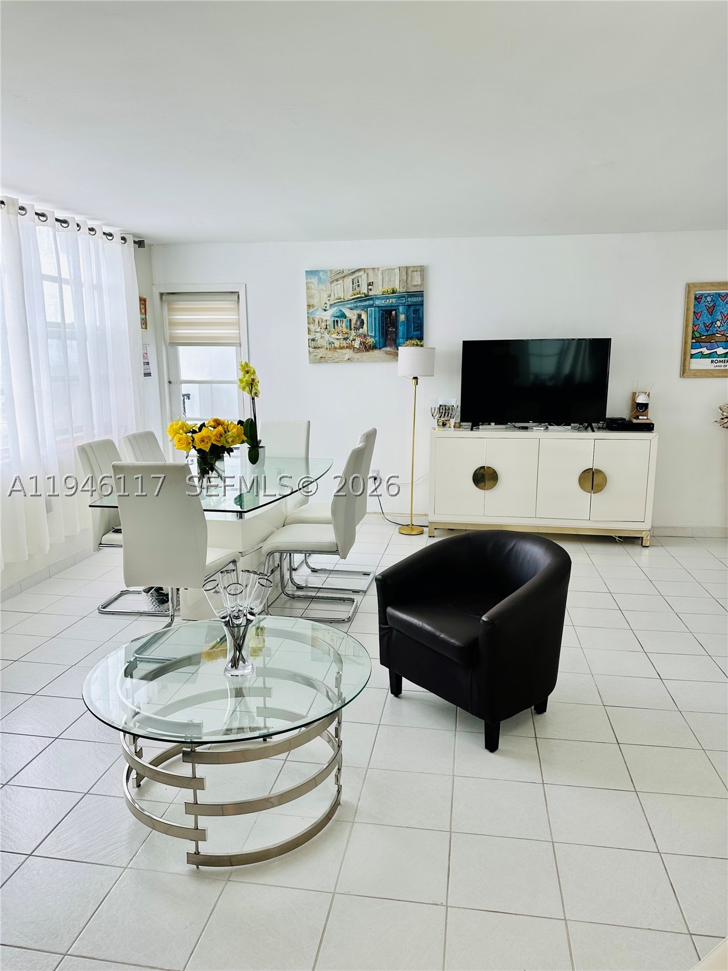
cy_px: 486
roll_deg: -0.3
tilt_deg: -9.9
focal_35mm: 24
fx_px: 673
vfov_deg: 71.6
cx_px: 364
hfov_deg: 56.8
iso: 64
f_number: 1.78
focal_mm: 6.86
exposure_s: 1/210
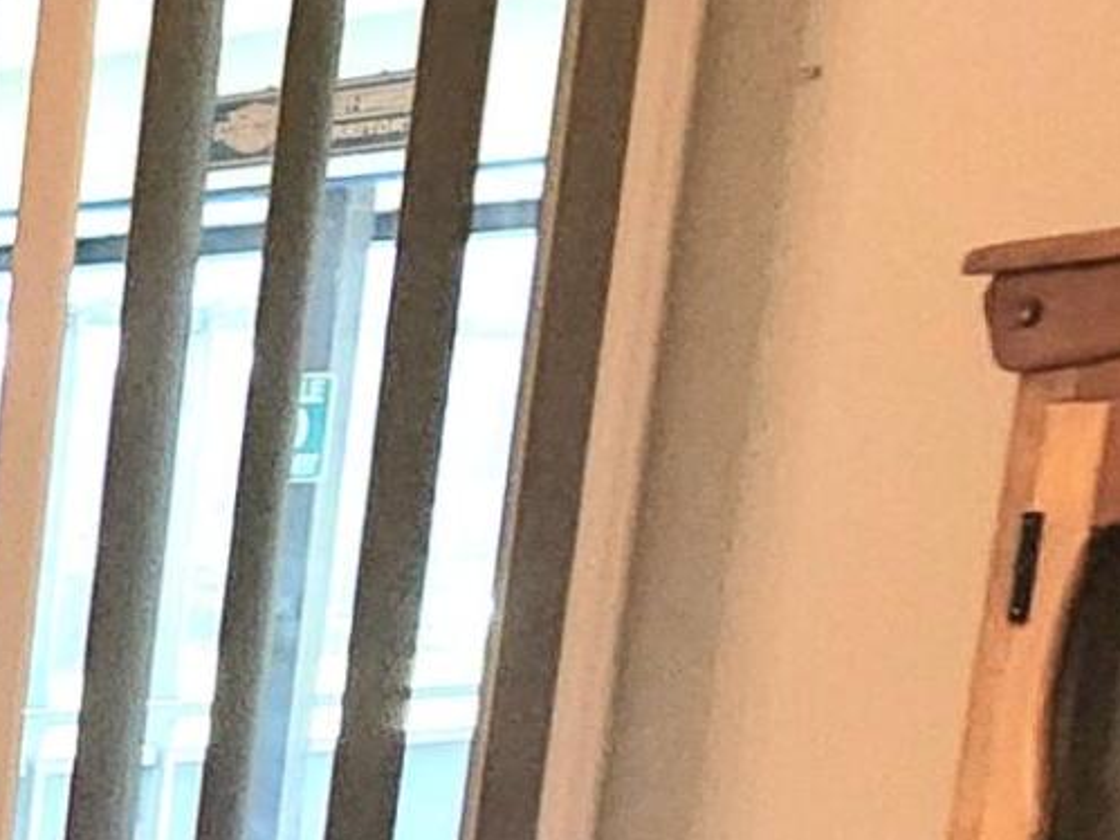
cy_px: 939
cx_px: -2027
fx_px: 2426
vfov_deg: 18.8
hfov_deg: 12.5
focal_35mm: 75
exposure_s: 1/40
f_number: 2.2
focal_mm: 2.2
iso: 320
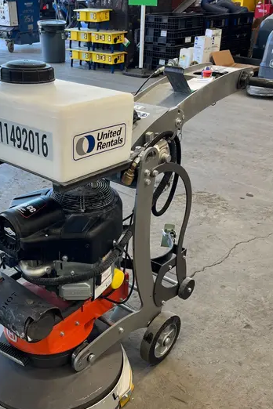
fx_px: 432
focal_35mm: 38
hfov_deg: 34.8
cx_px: 99
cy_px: 250
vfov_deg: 50.3
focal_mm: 5.1
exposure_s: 1/121
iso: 80
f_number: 1.6
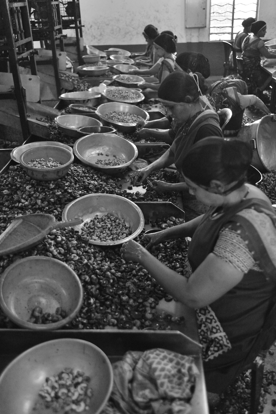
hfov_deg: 37.9
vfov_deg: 54.4
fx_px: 402
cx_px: 138
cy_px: 207
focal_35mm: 35
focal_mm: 35
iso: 6400
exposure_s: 1/200
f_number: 2.8
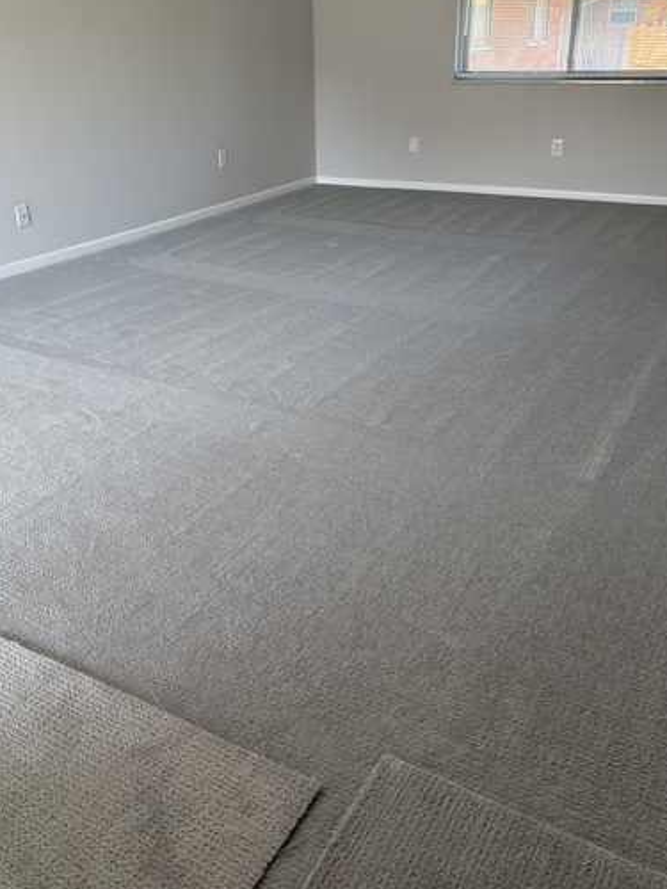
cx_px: 285
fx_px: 822
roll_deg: +1.2
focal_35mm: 32
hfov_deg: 44.0
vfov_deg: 56.7
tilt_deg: -24.3
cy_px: 401
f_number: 1.78
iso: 200
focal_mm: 6.76
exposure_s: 1/230
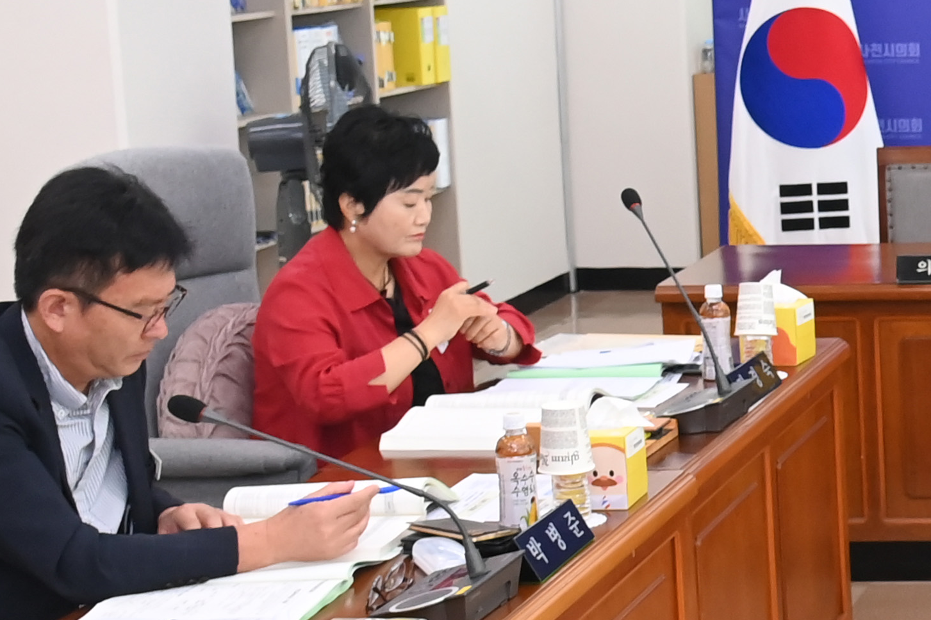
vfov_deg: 14.9
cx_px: 1429
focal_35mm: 92
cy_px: 316
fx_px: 2379
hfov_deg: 19.2
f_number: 6.3
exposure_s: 1/250
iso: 2500
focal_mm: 24
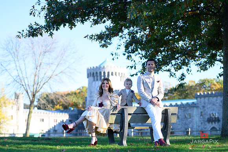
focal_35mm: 80
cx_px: 114
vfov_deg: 17.0
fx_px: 506
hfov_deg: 25.4
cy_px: 76
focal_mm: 80
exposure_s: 1/6400
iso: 1600
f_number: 3.2
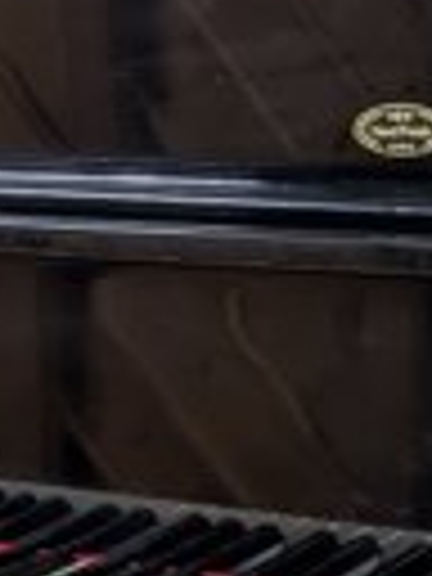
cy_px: 540
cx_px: 173
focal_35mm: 141
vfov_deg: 13.8
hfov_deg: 10.5
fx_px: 2346
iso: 209
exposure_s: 1/25
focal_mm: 5.43
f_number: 1.89
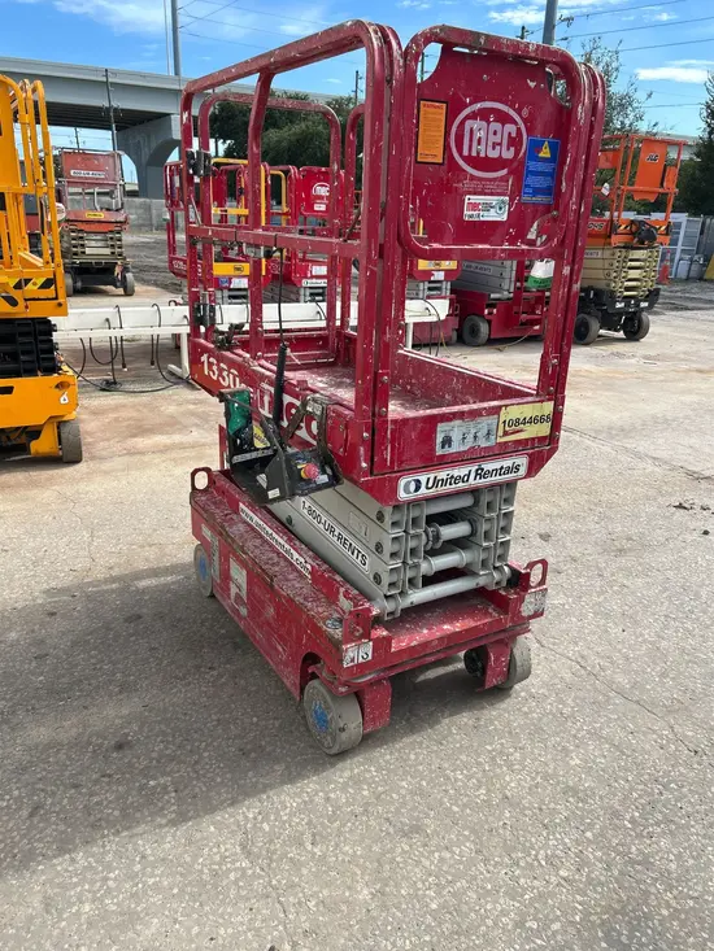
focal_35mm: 26
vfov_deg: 67.3
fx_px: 715
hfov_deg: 53.1
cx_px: 357
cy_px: 476
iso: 50
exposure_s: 1/1901
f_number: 1.5
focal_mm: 5.7
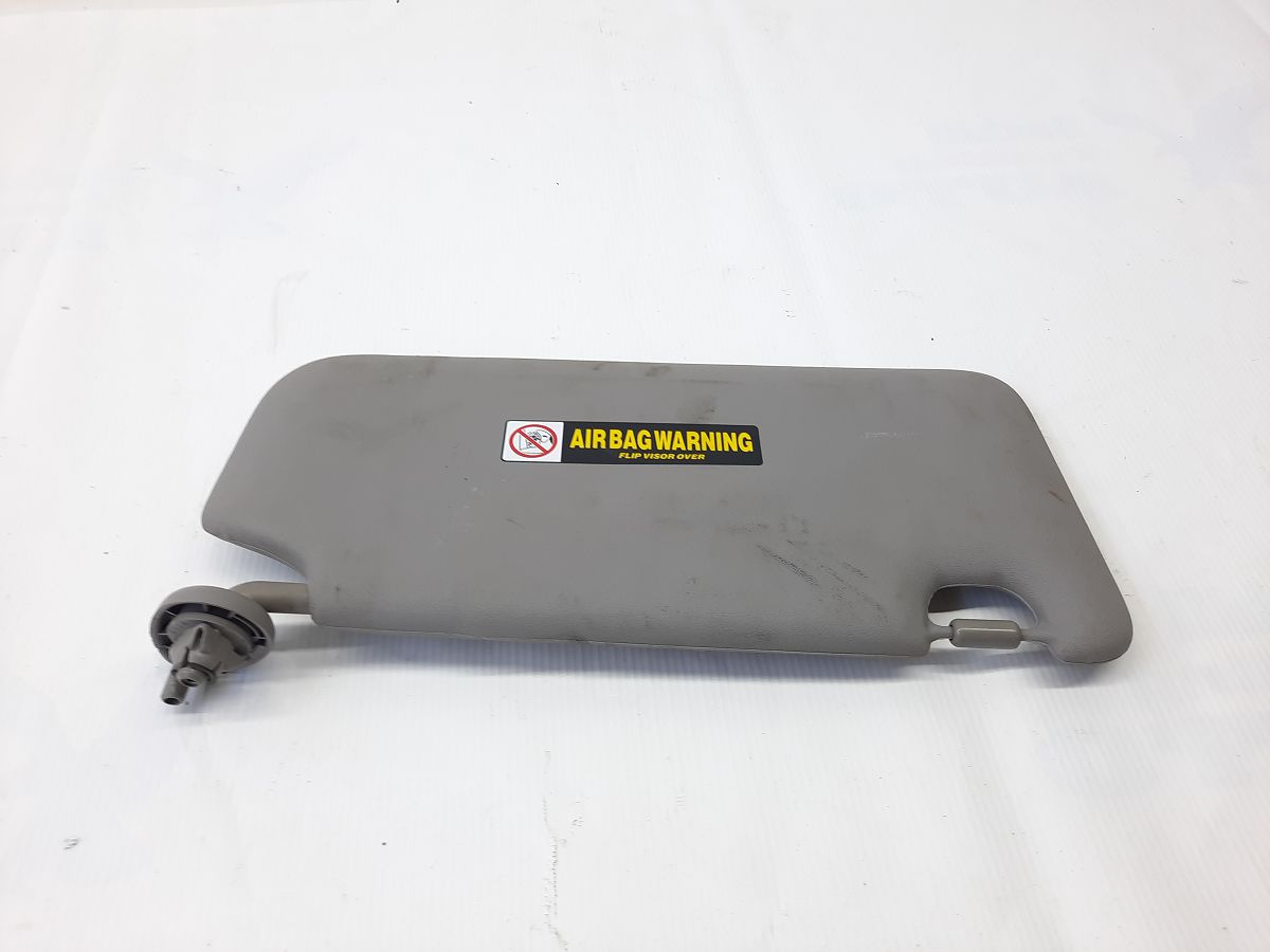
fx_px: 917
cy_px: 476
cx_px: 635
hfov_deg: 69.4
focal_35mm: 25
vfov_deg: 54.9
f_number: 2
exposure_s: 1/50
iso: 64
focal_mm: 4.6
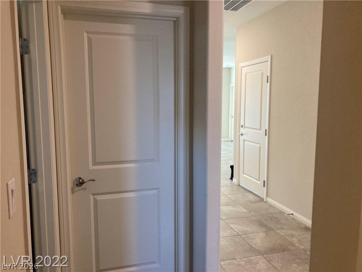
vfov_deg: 49.7
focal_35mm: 28
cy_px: 136
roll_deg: -0.9
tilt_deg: -5.2
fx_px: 293
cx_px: 181
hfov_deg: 63.4
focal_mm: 3.99
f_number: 1.8
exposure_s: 1/60
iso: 160
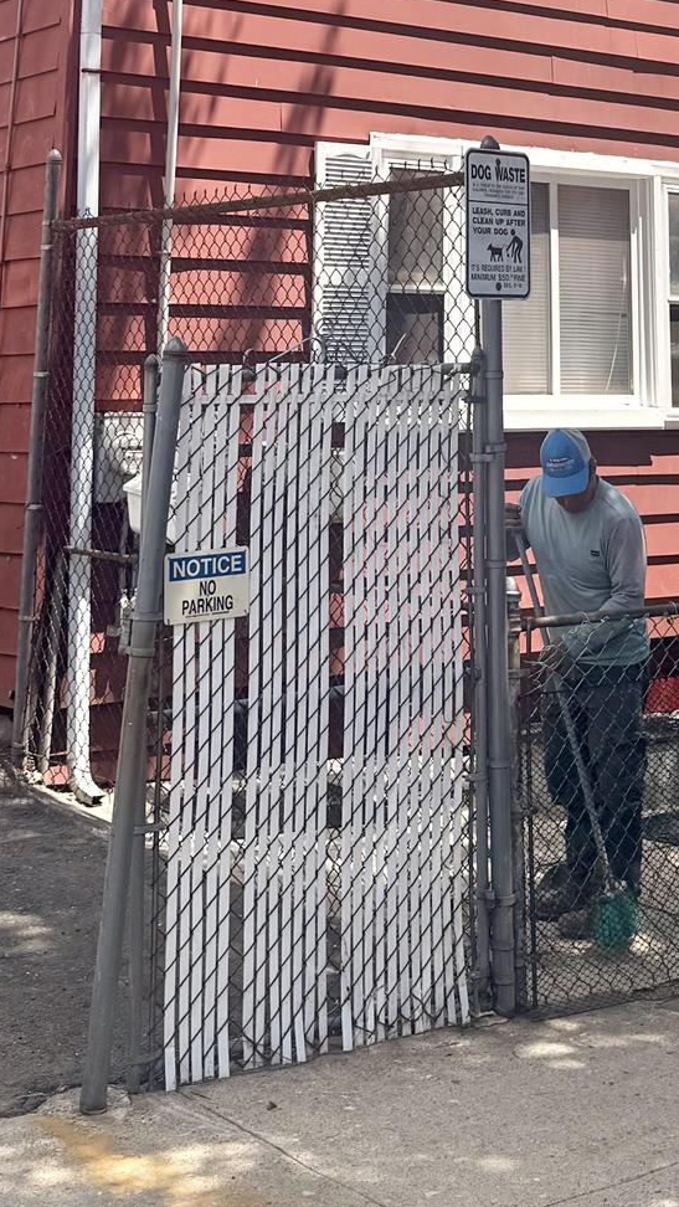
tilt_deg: +13.7
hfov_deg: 19.3
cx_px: 490
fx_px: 1984
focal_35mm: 62
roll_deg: -0.3
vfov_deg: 30.8
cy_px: -67
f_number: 1.78
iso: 80
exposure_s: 1/2169
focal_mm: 6.76
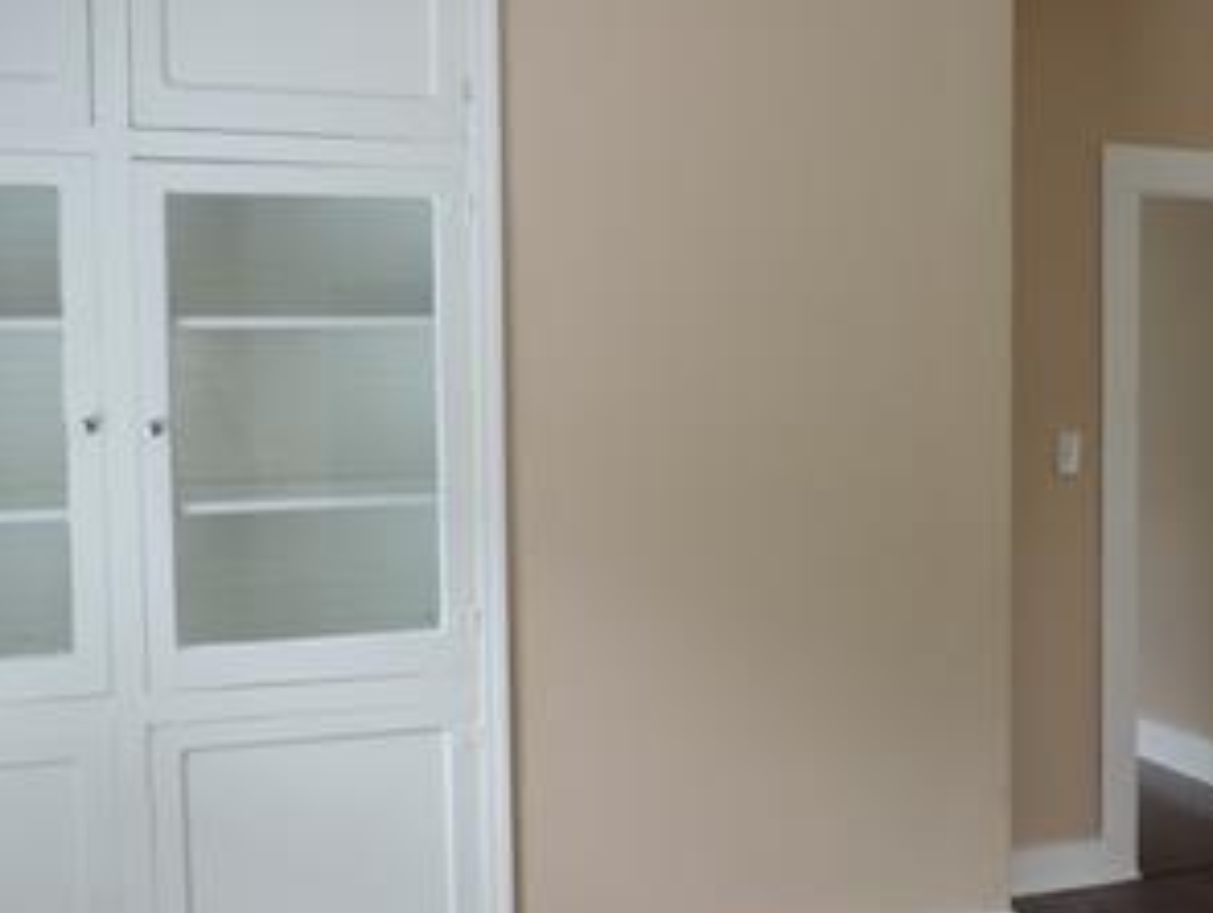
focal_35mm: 52
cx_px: 913
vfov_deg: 28.1
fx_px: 1824
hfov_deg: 35.9
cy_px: 424
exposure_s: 1/30
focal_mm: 4.3
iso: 140
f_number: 3
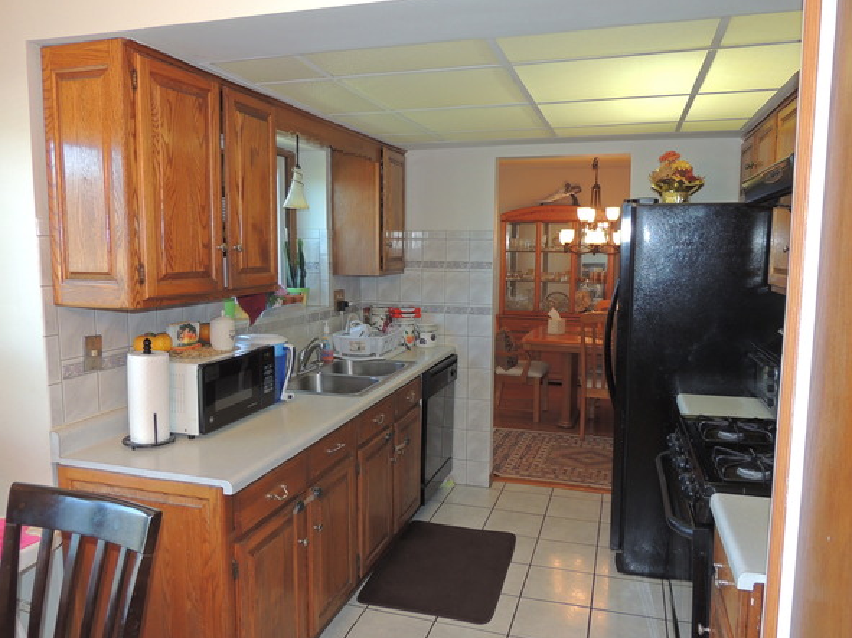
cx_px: 415
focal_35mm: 26
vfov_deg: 53.0
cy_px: 318
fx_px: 640
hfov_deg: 67.3
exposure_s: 1/30
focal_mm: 4.3
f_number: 3
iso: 200
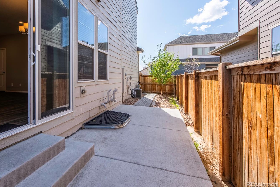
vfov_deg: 64.1
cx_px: 114
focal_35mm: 19
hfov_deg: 86.0
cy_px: 78
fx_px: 148
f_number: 8
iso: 400
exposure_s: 1/8000
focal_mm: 16
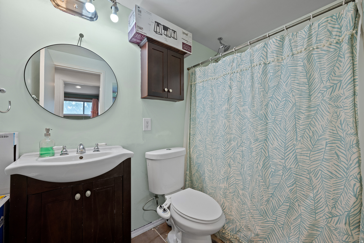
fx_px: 142
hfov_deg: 104.2
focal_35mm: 14
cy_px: 122
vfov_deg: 81.3
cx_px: 182
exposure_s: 1/5
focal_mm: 14
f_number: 8
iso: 500
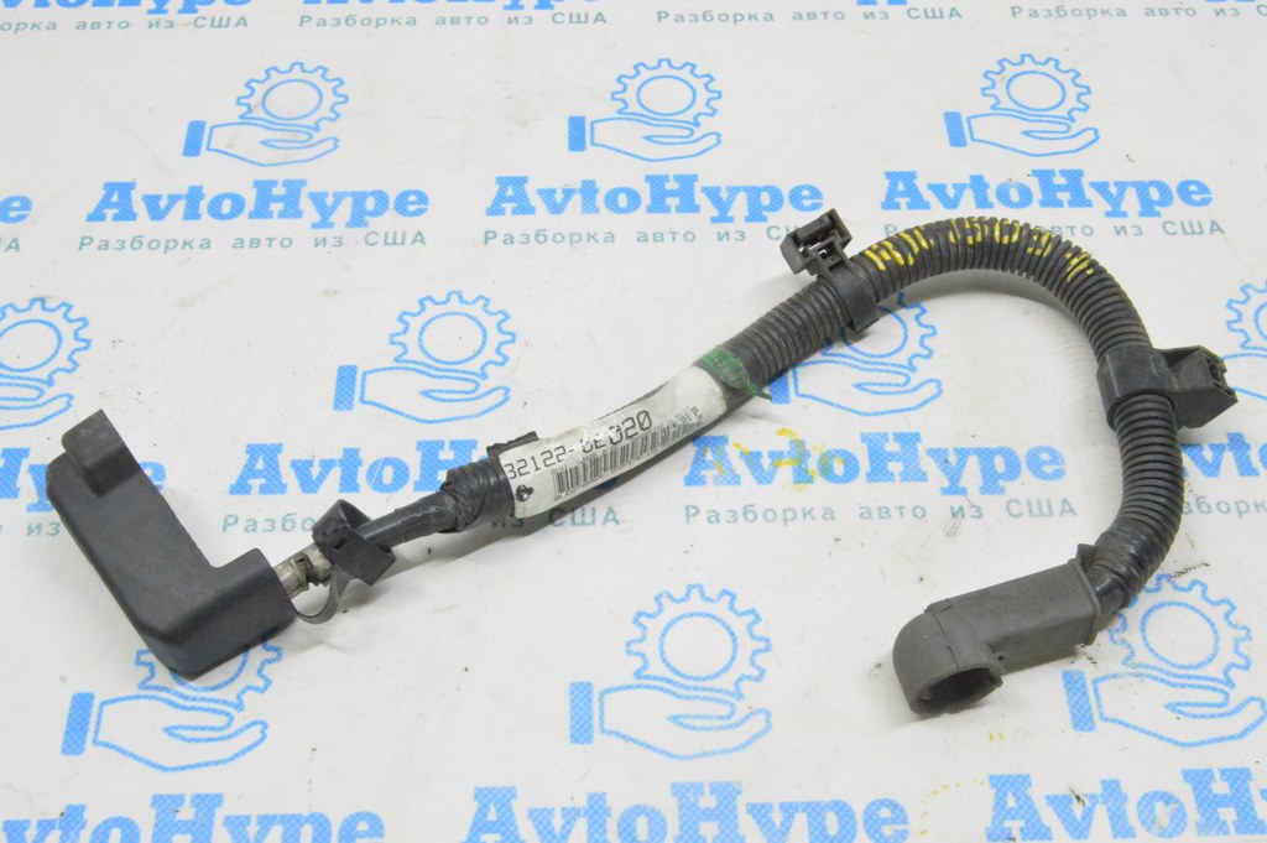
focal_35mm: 45
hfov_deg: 43.6
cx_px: 634
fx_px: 1582
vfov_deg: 29.8
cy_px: 422
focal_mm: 30
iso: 6400
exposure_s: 1/15
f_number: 20
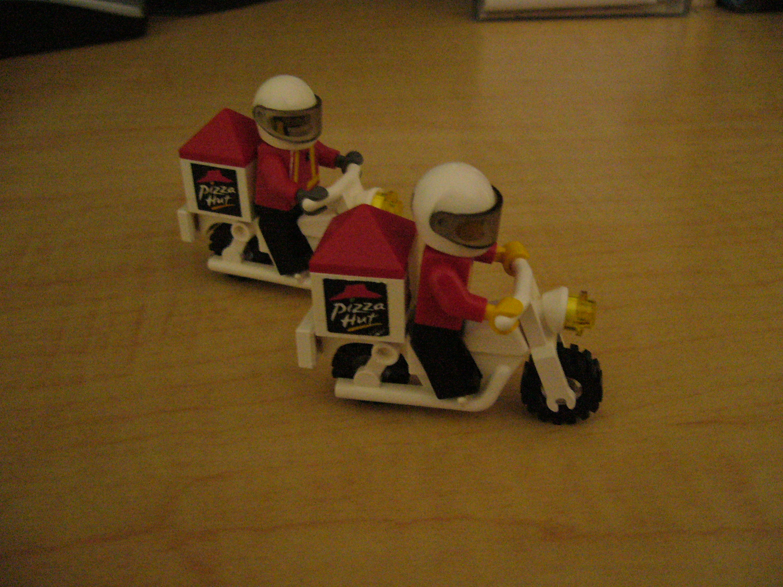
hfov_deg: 52.6
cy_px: 294
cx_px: 392
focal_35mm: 35
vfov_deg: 40.7
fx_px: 792
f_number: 2.8
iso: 400
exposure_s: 1/8
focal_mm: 5.8
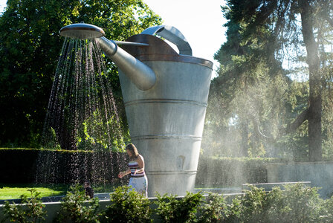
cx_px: 166
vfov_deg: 18.2
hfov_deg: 27.0
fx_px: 695
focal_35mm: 75
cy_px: 112
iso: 400
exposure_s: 1/1250
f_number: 4
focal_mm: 50
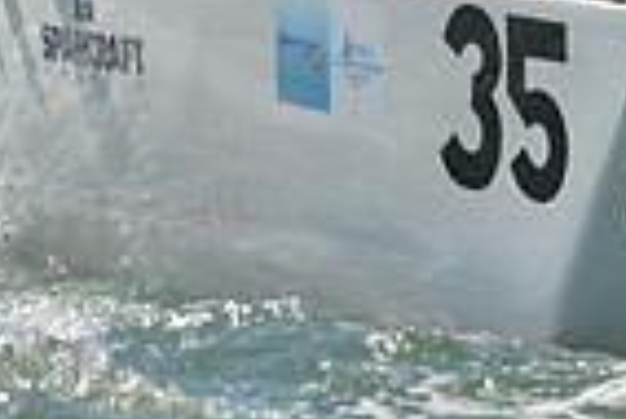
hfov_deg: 1.3
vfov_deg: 0.8
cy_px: -20
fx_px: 28425
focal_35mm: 1633
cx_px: 476
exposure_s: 1/1250
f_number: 6.3
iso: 200
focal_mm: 400
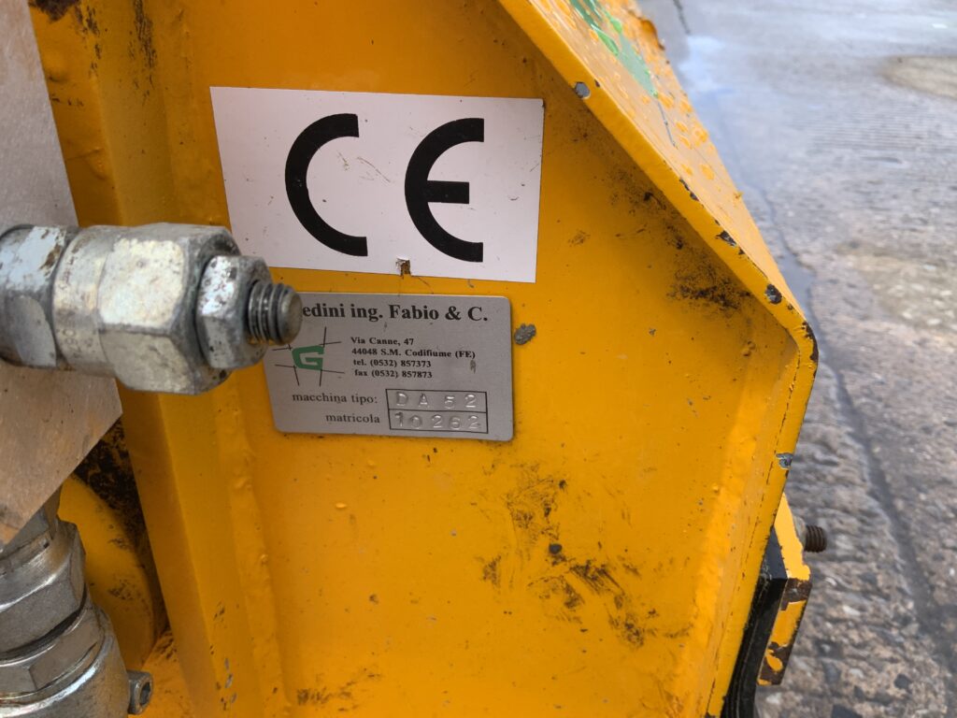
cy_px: 359
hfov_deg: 61.7
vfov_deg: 48.2
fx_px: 802
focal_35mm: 29
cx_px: 478
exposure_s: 1/657
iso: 16
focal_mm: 3
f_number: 1.8
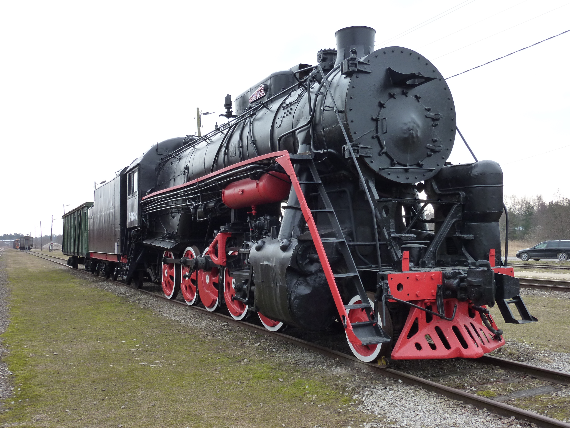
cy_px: 214
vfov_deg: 44.2
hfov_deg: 56.8
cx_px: 285
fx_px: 527
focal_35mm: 32
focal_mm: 5.3
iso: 125
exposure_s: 1/250
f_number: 4
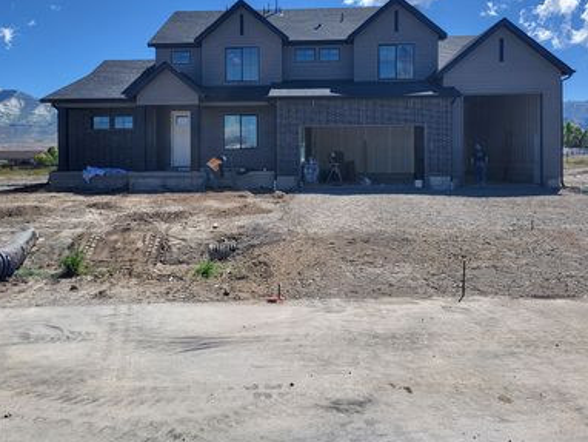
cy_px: 176
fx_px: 578
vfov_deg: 41.6
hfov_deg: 53.7
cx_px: 246
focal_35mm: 34
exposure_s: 1/2450
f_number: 1.8
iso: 40
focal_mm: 5.4
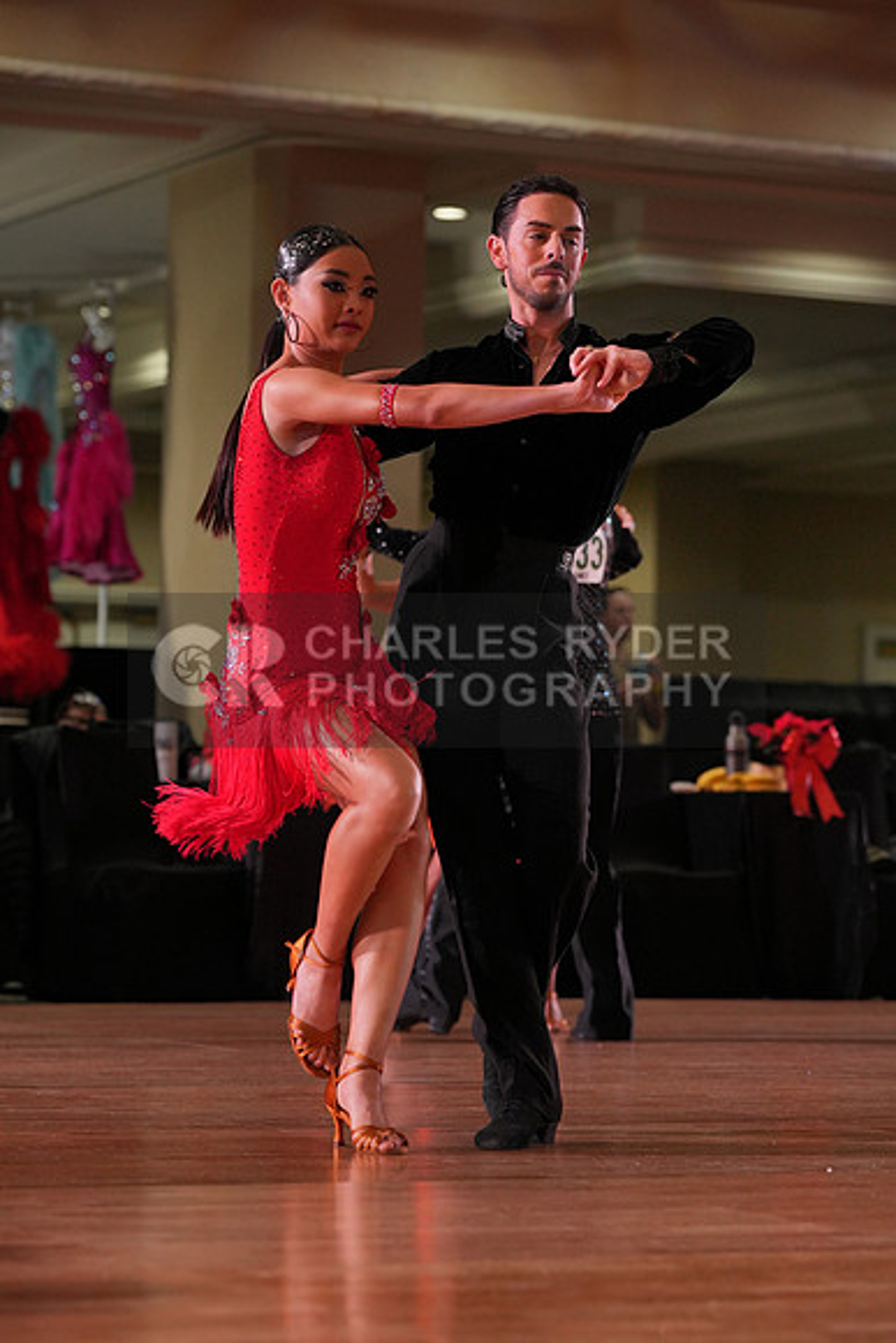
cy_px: 672
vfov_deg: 18.4
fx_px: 4141
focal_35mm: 111
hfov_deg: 12.3
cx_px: 448
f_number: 4
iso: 1600
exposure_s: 1/500
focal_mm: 111
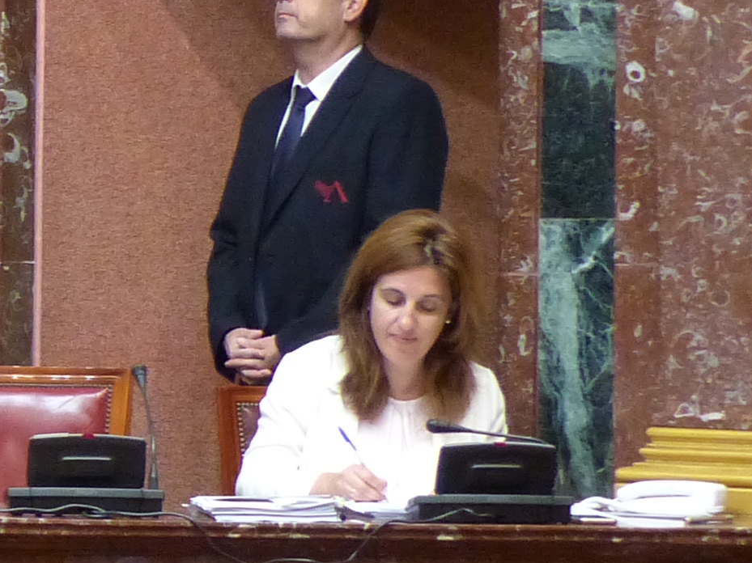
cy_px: 260
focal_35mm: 224
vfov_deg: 6.6
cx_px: -739
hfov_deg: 8.4
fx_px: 4864
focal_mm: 9.4
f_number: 2.8
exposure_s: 1/15
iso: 400
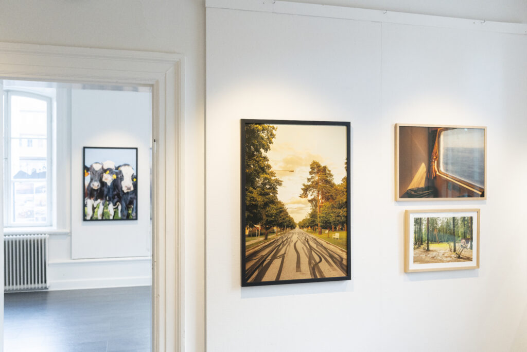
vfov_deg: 37.9
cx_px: 264
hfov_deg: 54.4
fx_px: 512
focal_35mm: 35
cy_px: 176
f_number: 4
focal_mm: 35
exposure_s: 1/250
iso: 2000
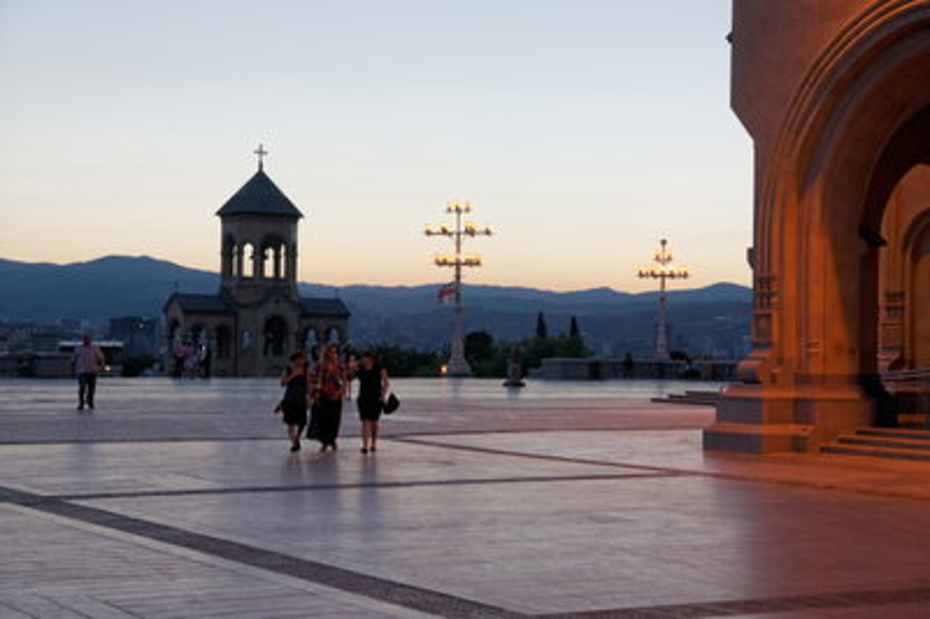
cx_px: 465
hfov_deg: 33.4
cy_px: 310
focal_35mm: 60
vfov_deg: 22.6
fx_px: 1549
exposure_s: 1/250
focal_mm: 40
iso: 800
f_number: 4
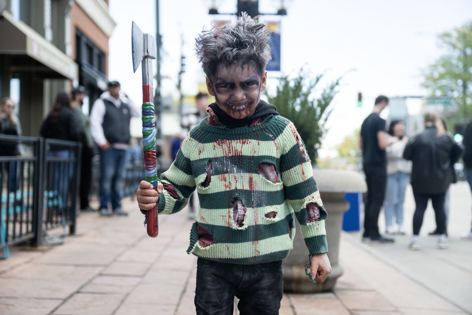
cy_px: 158
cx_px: 236
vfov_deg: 28.1
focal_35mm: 48
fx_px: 629
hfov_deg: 41.1
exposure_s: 1/2000
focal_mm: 48
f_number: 2.8
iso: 400
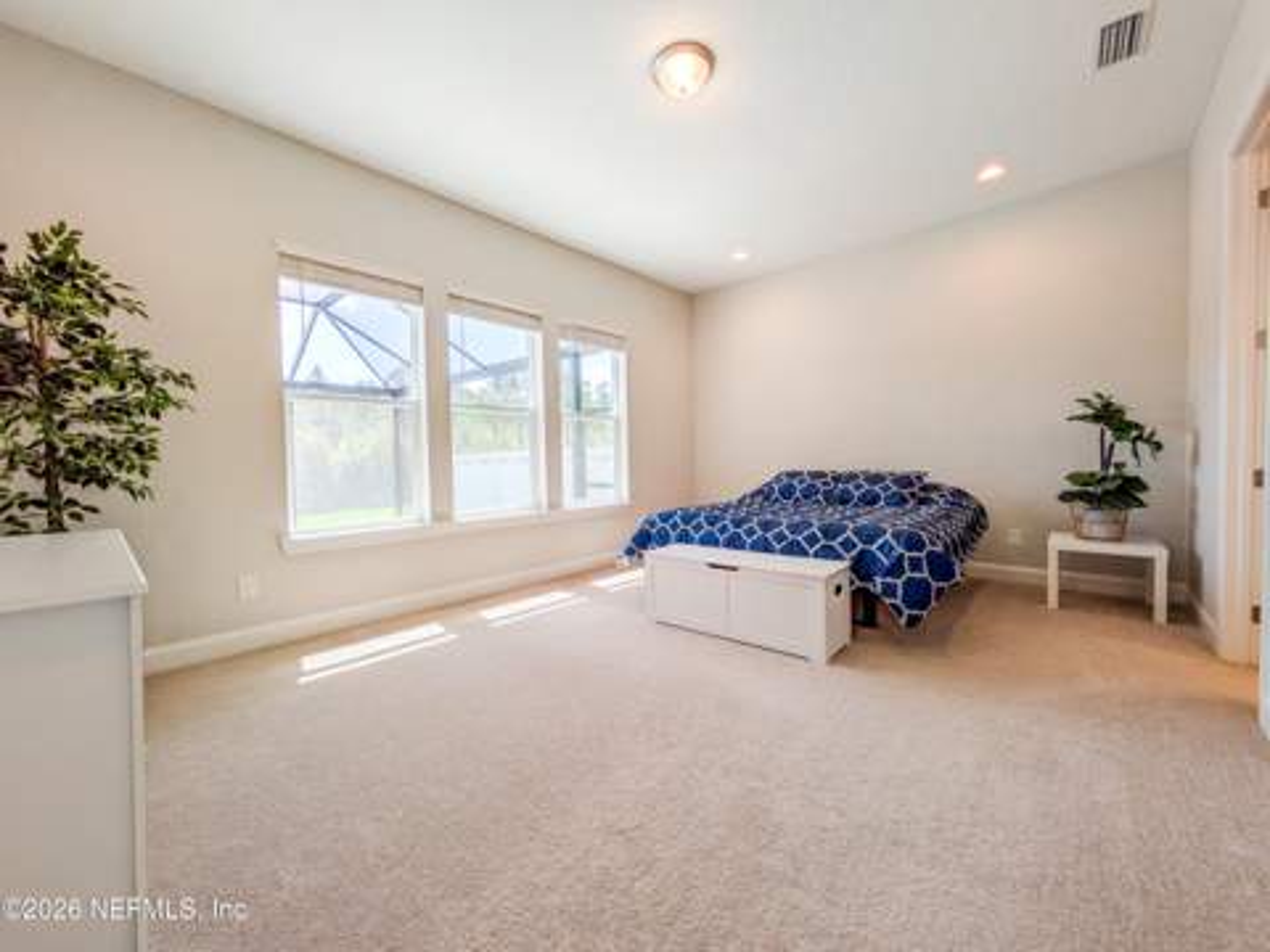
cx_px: 635
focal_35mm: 14
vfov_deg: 85.7
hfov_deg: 102.1
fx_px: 514
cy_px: 476
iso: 55
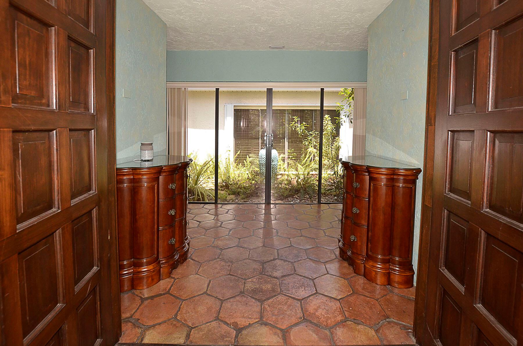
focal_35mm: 15
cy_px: 173
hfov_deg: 100.5
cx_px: 262
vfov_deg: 77.1
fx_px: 217
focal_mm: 10
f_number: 6.3
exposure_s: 1/60
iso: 640
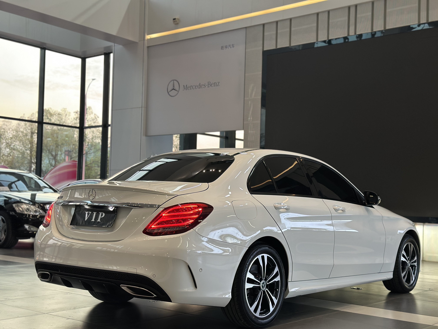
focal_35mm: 48
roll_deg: -1.4
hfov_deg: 39.7
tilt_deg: +3.3
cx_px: 219
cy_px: 164
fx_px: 607
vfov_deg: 30.3
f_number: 1.78
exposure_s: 1/50
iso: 125
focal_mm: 6.86
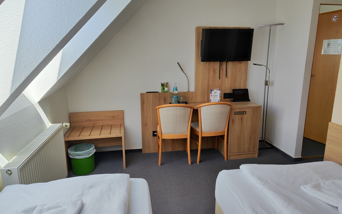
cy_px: 109
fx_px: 233
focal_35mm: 25
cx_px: 173
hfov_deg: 72.5
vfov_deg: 49.3
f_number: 1.8
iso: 50
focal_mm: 5.4
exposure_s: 1/536
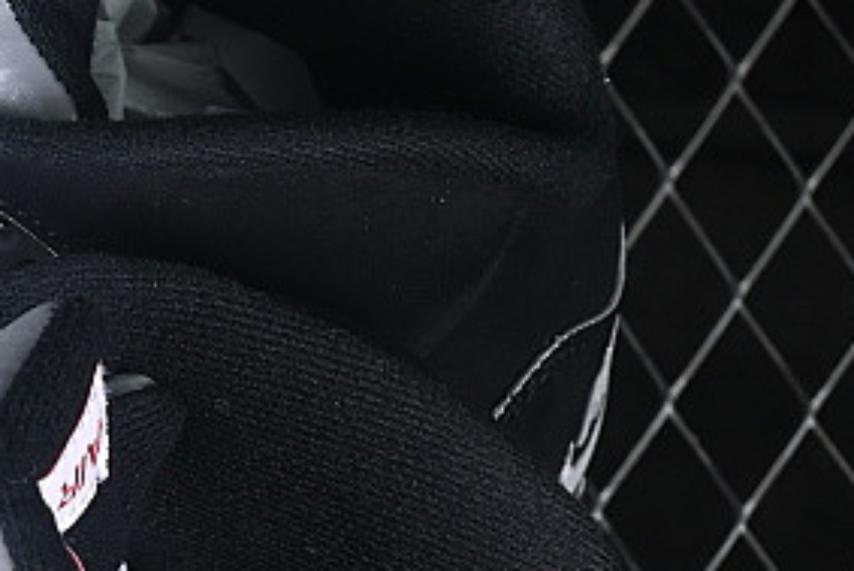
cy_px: 644
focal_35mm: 286
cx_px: -356
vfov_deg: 4.8
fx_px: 6788
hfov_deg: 7.1
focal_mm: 50
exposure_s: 1/50
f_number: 6.3
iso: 160
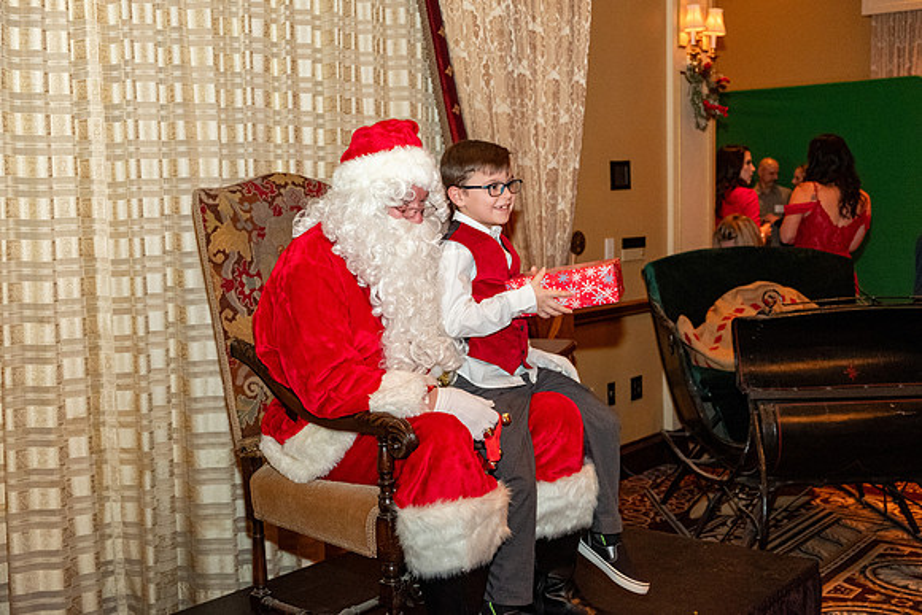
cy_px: 308
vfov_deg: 31.9
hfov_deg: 46.4
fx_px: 1076
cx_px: 461
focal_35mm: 42
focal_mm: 27.7
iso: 2500
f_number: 3.2
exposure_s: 1/125
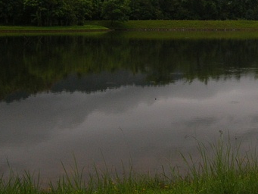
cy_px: -3
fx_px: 611
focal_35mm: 82
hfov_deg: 22.9
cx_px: 256
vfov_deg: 17.6
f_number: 2.8
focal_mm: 5.8
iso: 56
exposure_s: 1/30
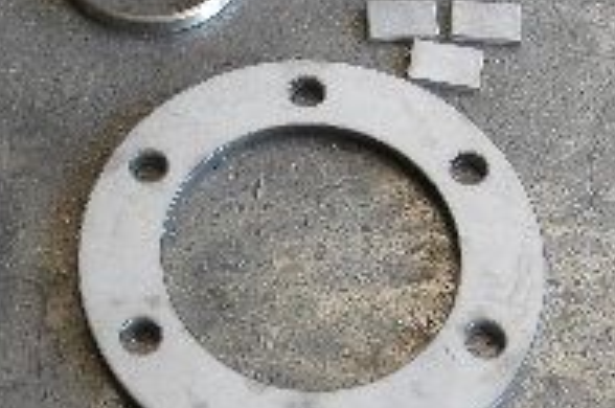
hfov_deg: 20.0
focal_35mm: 102
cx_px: 317
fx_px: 1740
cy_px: -300
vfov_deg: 12.4
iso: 223
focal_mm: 6.4
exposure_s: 1/60
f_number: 3.7
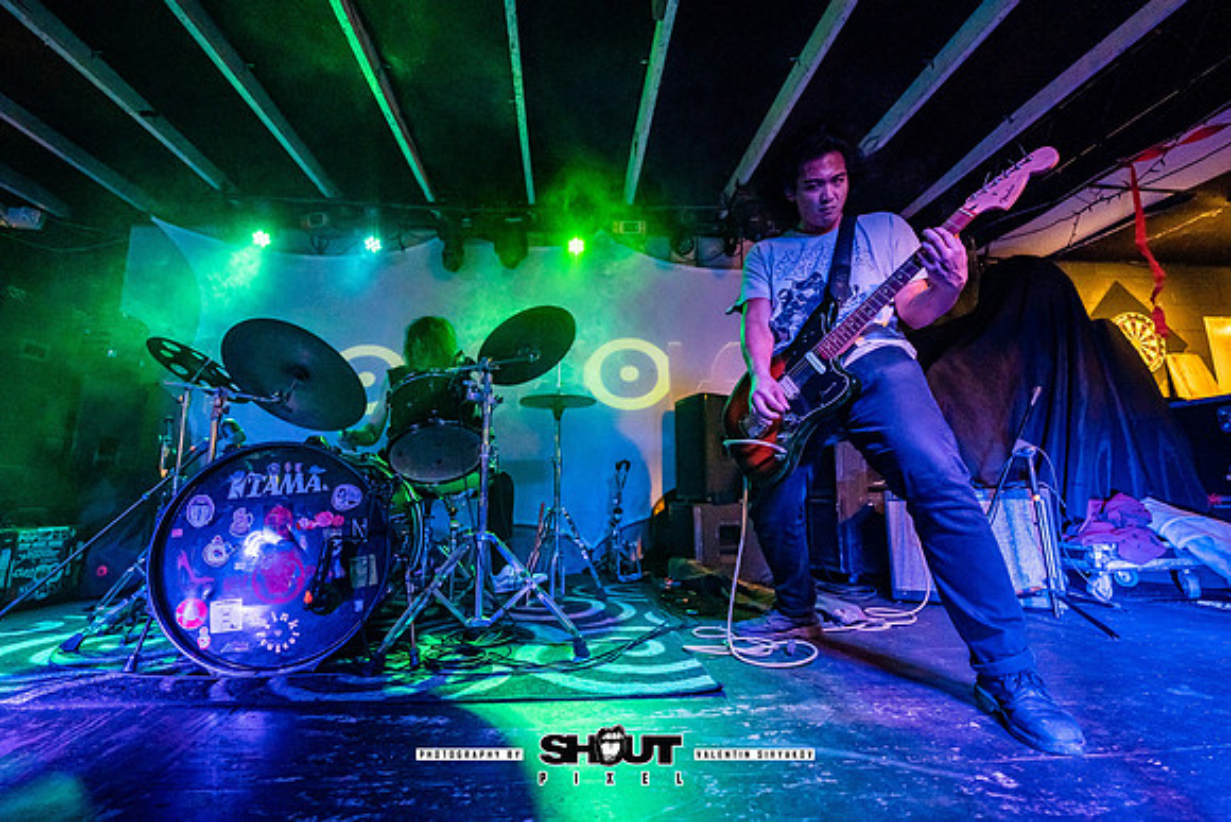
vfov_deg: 74.1
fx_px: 541
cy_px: 365
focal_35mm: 16
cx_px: 614
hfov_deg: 97.3
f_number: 2.8
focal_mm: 14
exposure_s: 1/250
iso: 2500
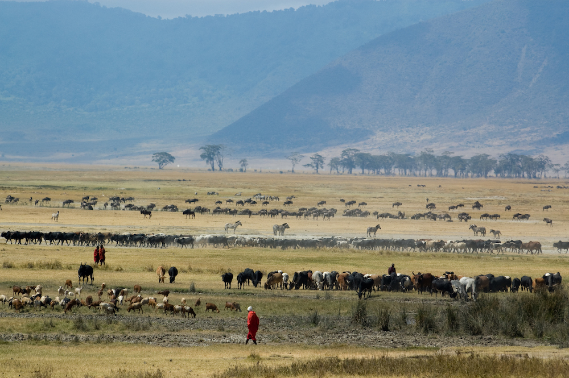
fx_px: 3553
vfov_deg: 6.1
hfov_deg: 9.2
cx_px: 284
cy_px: 189
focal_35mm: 225
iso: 200
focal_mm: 150
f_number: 9
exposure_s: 1/500
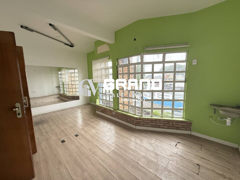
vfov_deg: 85.7
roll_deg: +3.0
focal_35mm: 14
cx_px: 120
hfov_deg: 102.1
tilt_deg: -6.2
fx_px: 97
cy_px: 90
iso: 320
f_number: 2.2
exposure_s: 1/94
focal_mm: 2.22
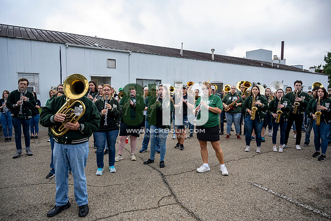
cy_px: 110
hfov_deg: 73.7
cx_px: 166
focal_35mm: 24
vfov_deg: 53.2
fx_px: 221
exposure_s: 1/800
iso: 640
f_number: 4
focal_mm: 24
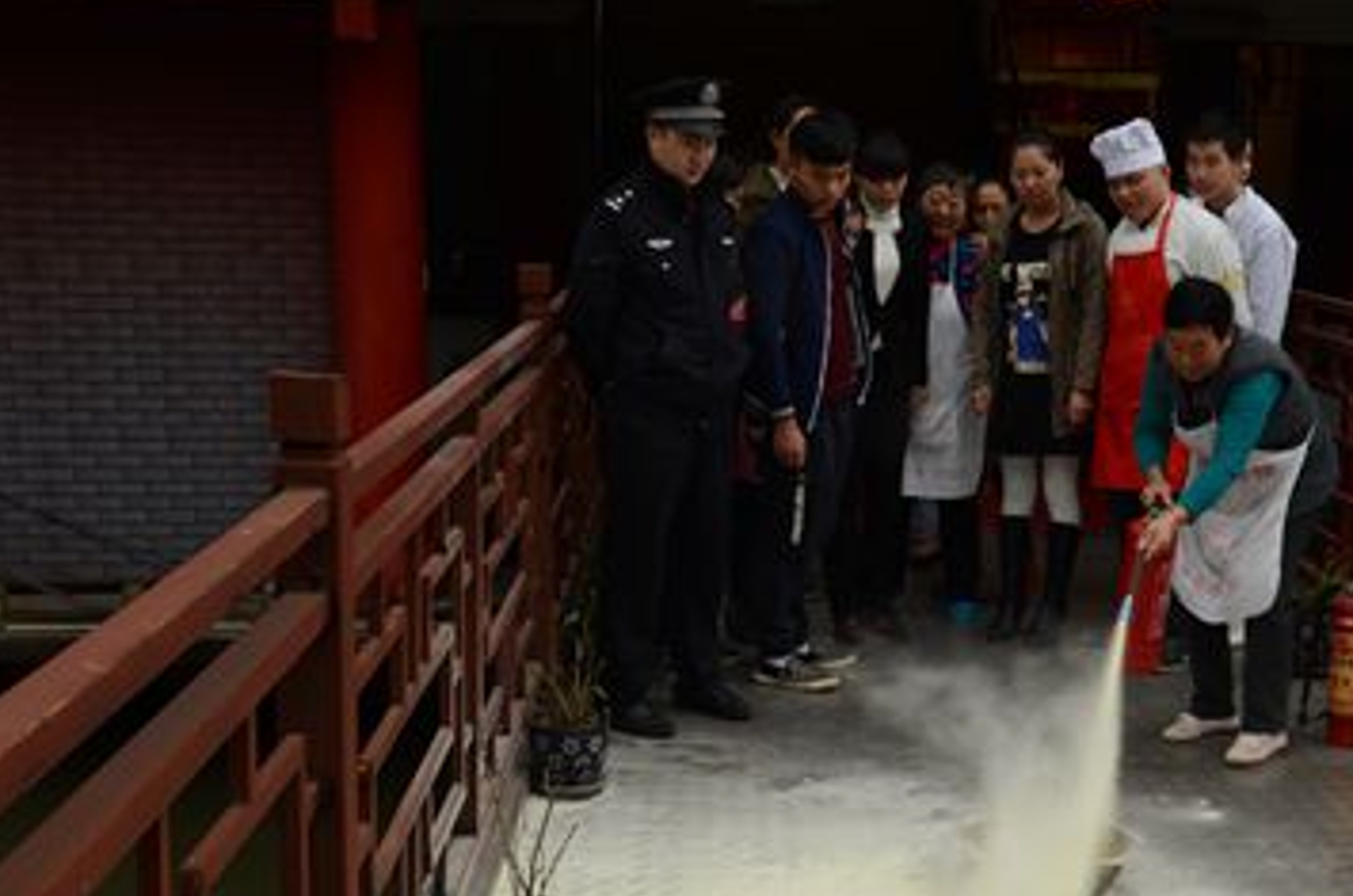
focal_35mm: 55
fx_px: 2062
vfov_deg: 24.4
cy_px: 616
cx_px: 873
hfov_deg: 36.0
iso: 400
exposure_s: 1/25
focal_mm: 26
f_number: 18
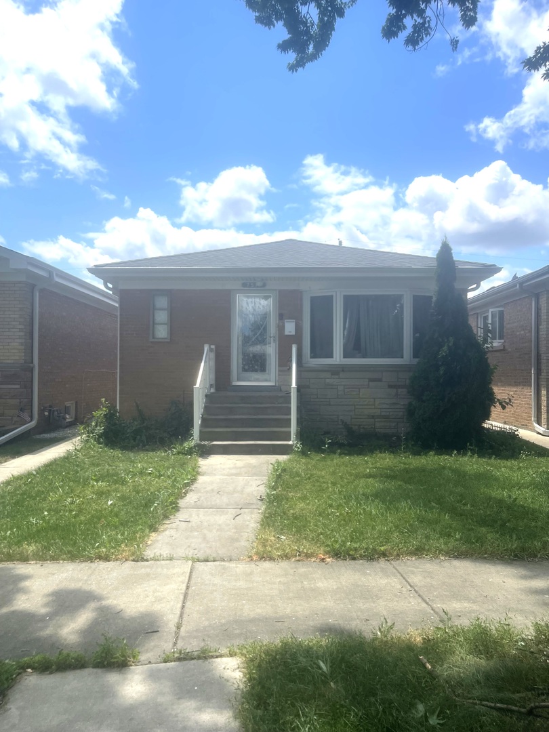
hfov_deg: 54.9
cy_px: 366
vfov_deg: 69.4
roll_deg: +0.8
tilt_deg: +1.8
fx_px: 529
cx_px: 274
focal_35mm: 25
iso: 32
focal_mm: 5.1
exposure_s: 1/4902
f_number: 1.6
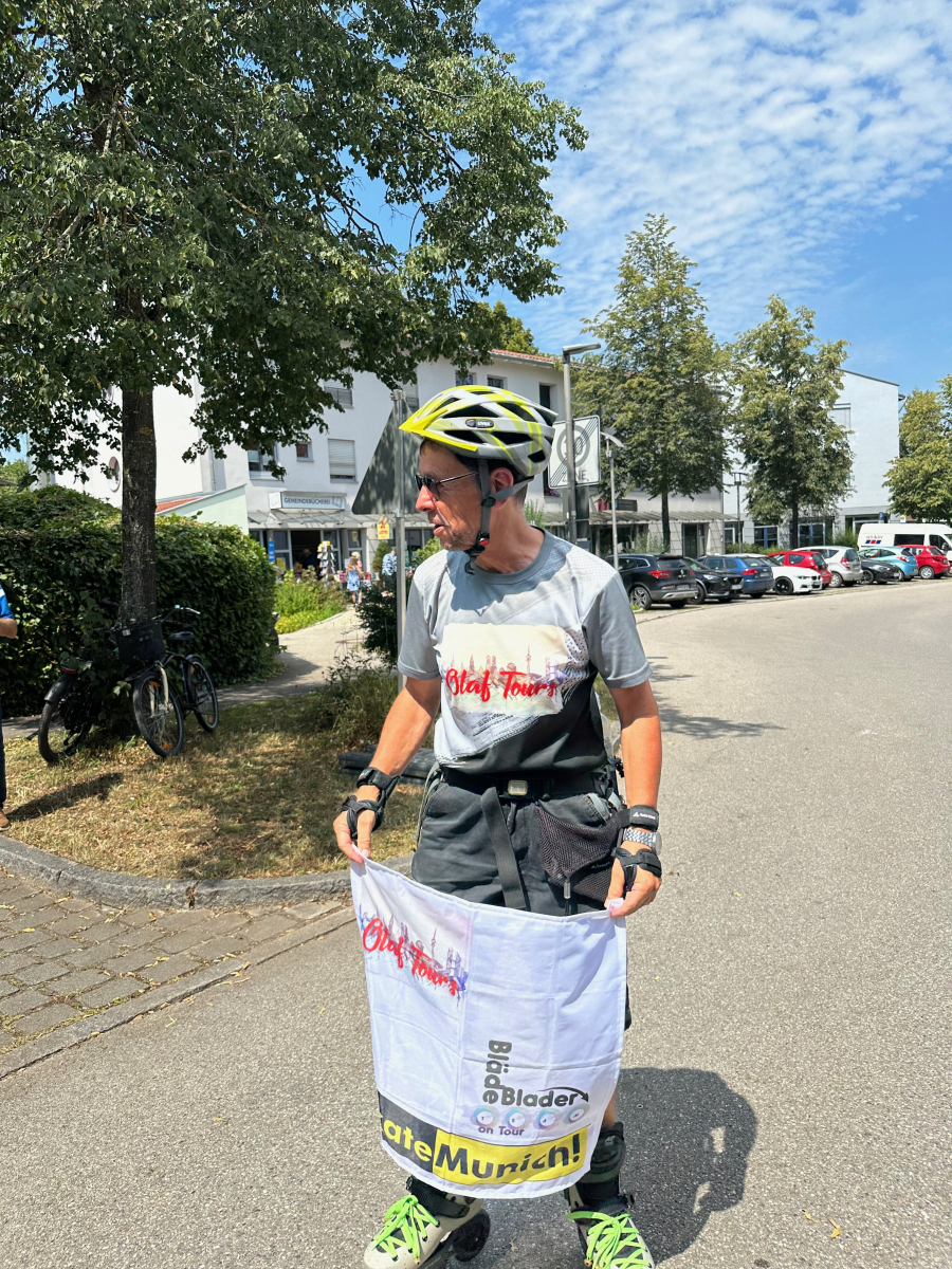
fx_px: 880
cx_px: 476
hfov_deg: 56.8
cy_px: 634
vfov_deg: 71.6
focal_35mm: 24
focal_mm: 6.86
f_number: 1.78
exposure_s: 1/4348
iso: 80
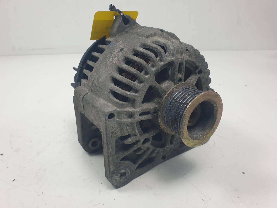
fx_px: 208
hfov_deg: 67.3
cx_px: 138
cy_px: 104
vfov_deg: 53.1
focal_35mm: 26
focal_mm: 4.3
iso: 50
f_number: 2.4
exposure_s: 1/204
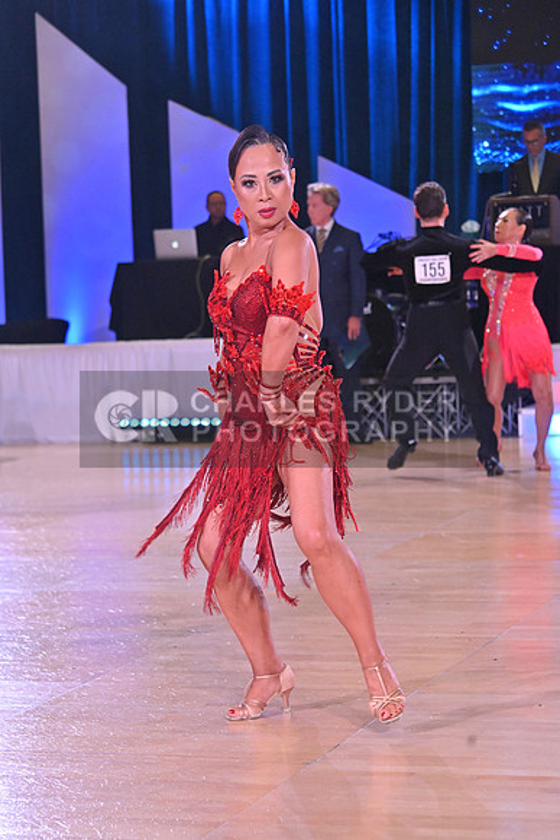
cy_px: 420
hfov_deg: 14.0
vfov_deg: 20.8
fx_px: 2285
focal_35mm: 98
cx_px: 280
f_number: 6.3
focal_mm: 98
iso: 4000
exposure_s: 1/400
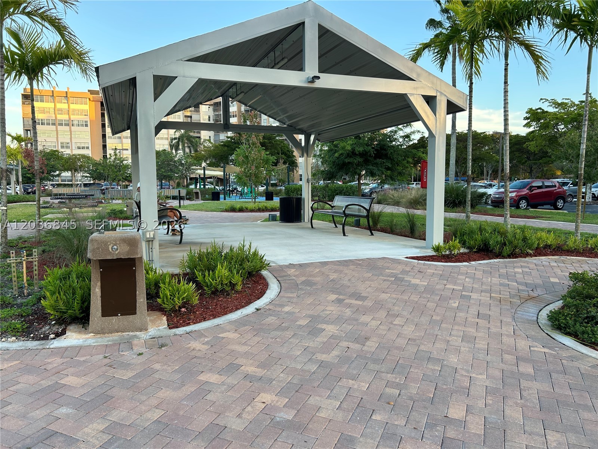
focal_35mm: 26
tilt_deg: -4.9
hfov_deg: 67.3
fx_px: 449
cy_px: 224
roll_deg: +1.0
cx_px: 299
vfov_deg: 53.1
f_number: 1.5
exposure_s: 1/139
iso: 40
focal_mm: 5.7
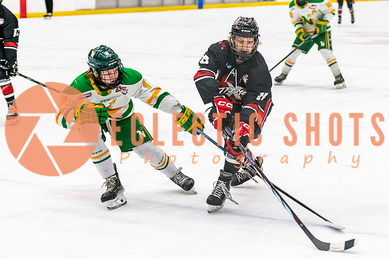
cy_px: 109
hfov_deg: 17.8
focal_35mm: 114
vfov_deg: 12.0
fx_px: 1236
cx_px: 296
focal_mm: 75
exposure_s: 1/640
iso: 3200
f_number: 2.8
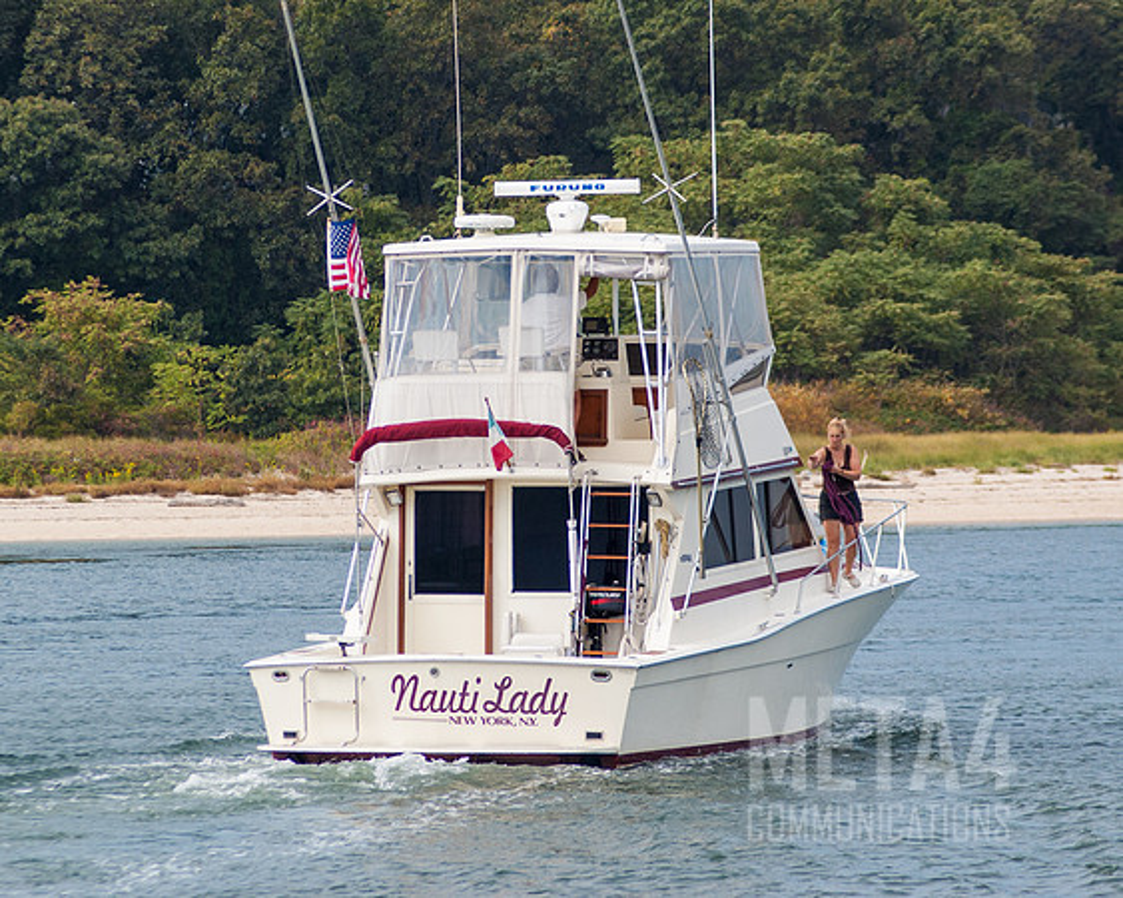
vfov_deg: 6.8
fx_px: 7589
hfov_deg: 8.5
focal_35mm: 228
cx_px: 653
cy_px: 449
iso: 320
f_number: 7.1
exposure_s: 1/800
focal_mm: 135
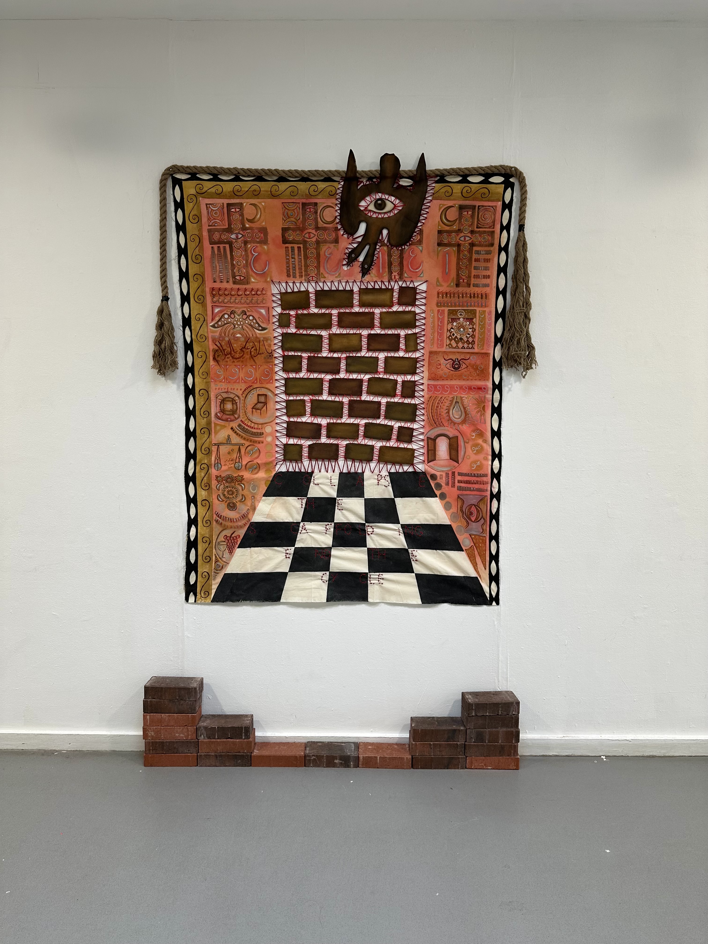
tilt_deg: -3.7
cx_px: 354
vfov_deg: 71.6
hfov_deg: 56.8
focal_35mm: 24
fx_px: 654
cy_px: 472
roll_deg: -0.7
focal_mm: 6.86
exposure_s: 1/100
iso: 80
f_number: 1.78
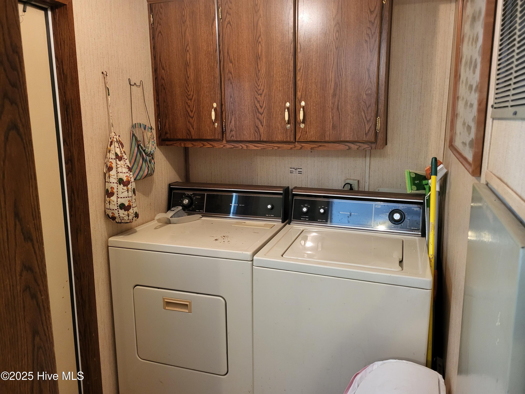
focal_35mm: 26
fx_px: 394
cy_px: 197
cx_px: 262
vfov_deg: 53.1
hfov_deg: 67.3
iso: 400
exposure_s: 1/40
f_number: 1.8
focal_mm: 5.4
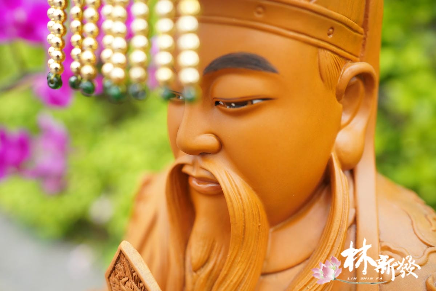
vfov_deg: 37.9
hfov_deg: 54.4
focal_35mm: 35
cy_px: 146
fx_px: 424
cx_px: 218
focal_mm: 35
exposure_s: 1/1250
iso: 1600
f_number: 4
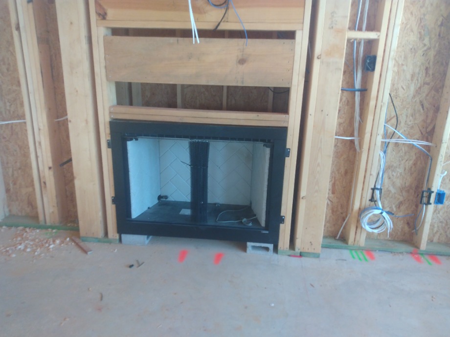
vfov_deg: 66.0
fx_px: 260
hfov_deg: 81.7
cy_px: 168
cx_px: 225
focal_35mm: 20
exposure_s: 1/40
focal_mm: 3.54
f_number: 2
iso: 202
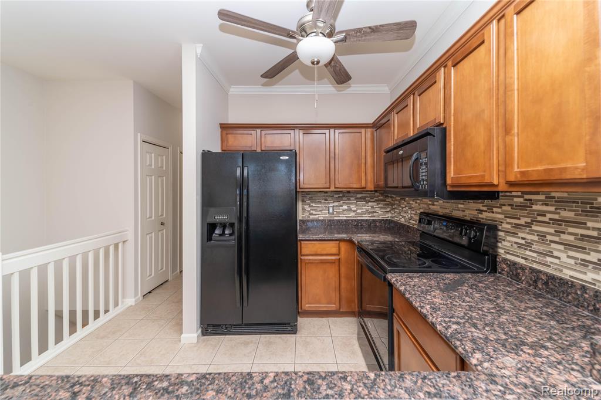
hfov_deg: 104.3
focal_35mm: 14
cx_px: 300
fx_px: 234
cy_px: 200
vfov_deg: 81.2
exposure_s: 1/60
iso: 640
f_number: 8
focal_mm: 14
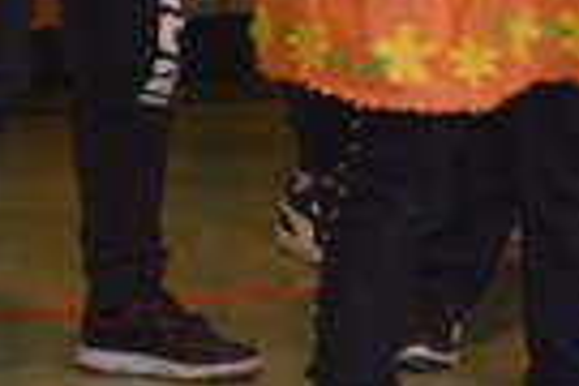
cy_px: -579
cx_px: 1437
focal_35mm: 399
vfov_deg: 3.4
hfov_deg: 5.0
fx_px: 6416
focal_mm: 45
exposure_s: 1/25
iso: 400
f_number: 4.8
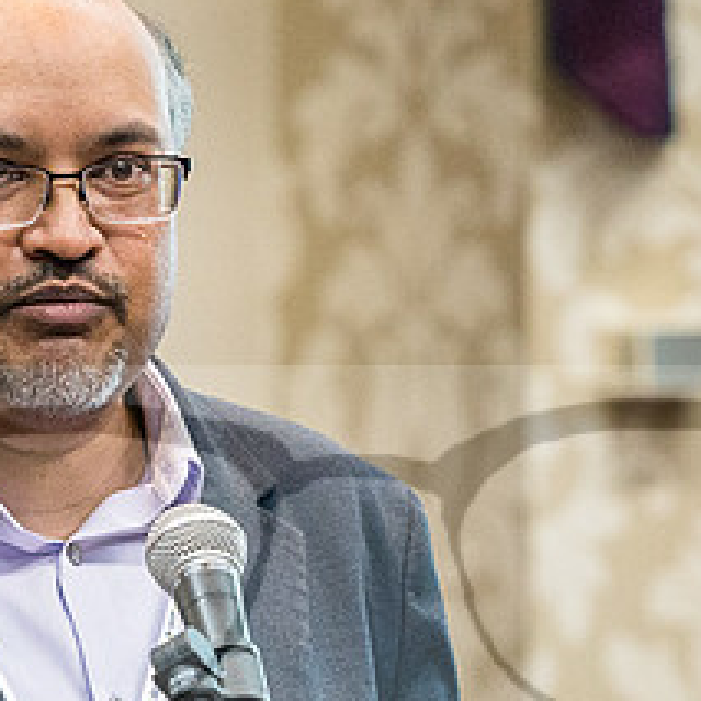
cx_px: -13
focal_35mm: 694
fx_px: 15900
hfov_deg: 2.5
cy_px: 512
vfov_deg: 2.5
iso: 3200
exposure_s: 1/160
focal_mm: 200
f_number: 3.5
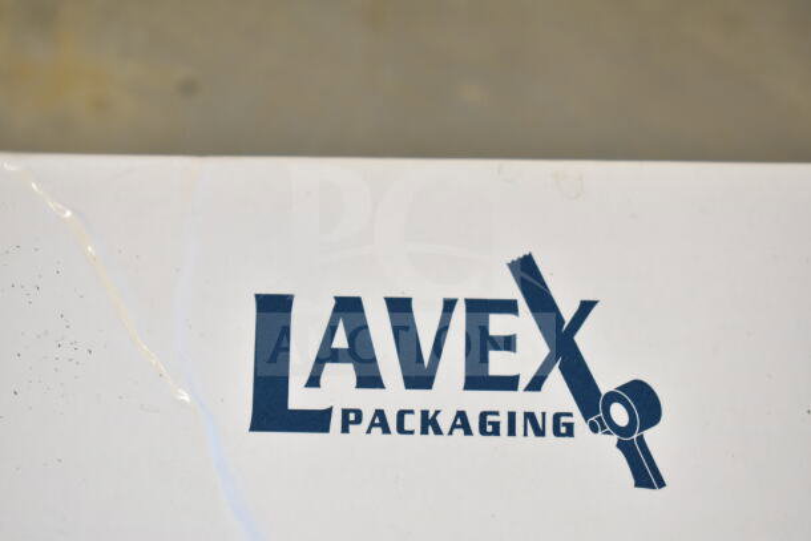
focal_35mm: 78
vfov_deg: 17.5
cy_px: 270
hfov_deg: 26.0
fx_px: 1757
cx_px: 406
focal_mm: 52
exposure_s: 1/80
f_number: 5.6
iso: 1800
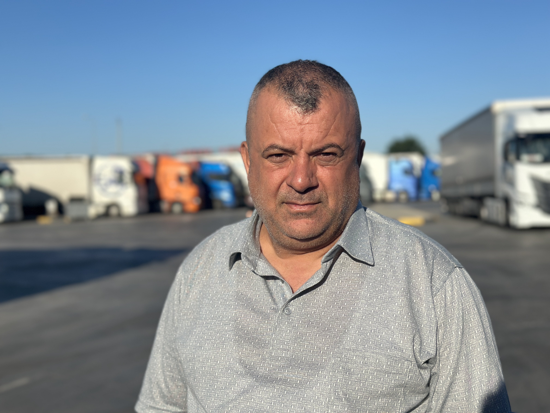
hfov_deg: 39.7
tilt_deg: -1.8
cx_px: 275
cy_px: 206
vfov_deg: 30.3
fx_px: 763
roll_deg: +1.1
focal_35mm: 48
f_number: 1.78
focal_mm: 6.86
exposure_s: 1/8197
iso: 100
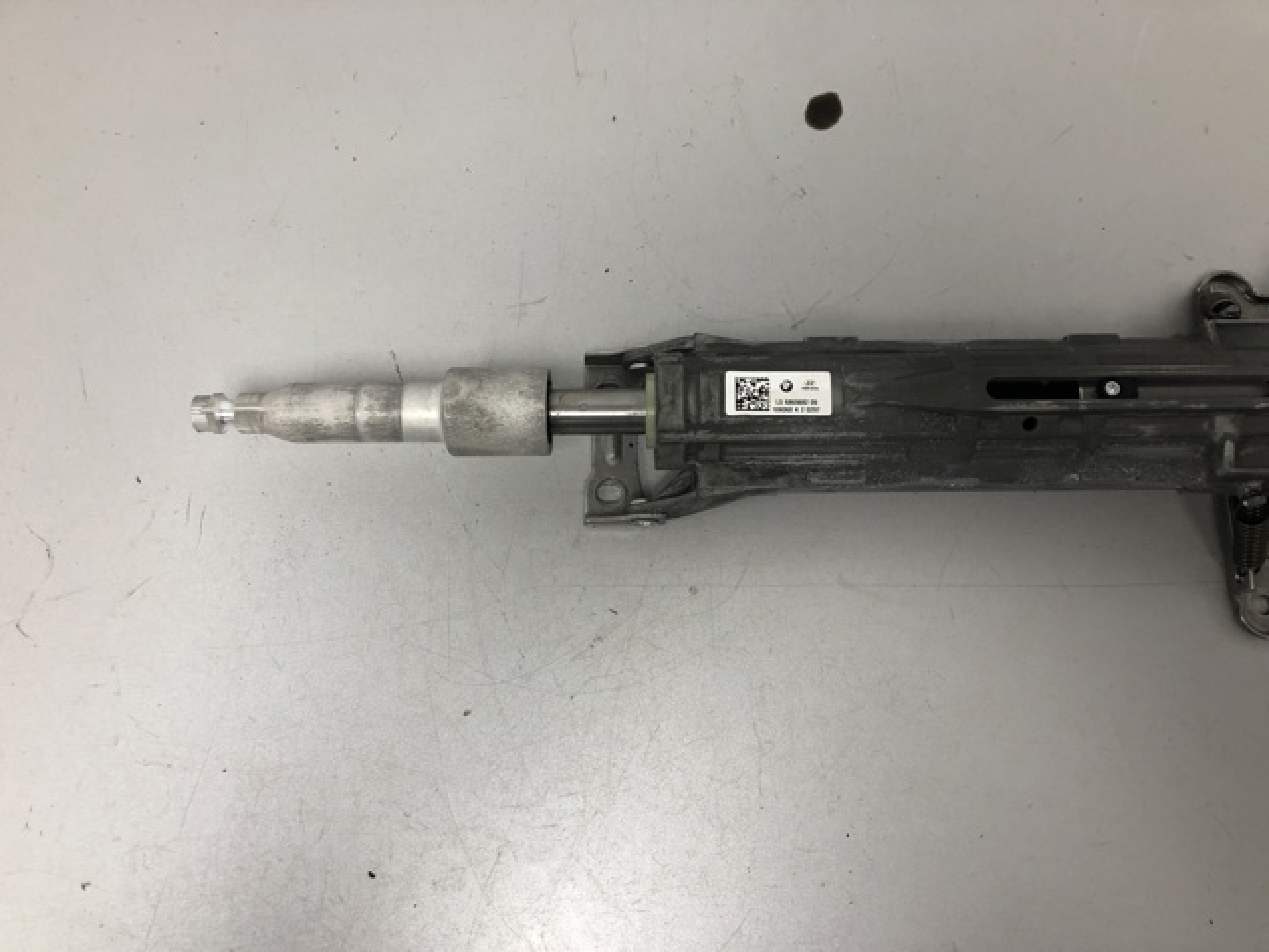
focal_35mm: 28
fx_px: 1026
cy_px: 476
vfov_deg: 49.7
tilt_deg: -77.5
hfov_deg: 63.4
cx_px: 634
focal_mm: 4
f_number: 1.8
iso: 32
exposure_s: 1/33
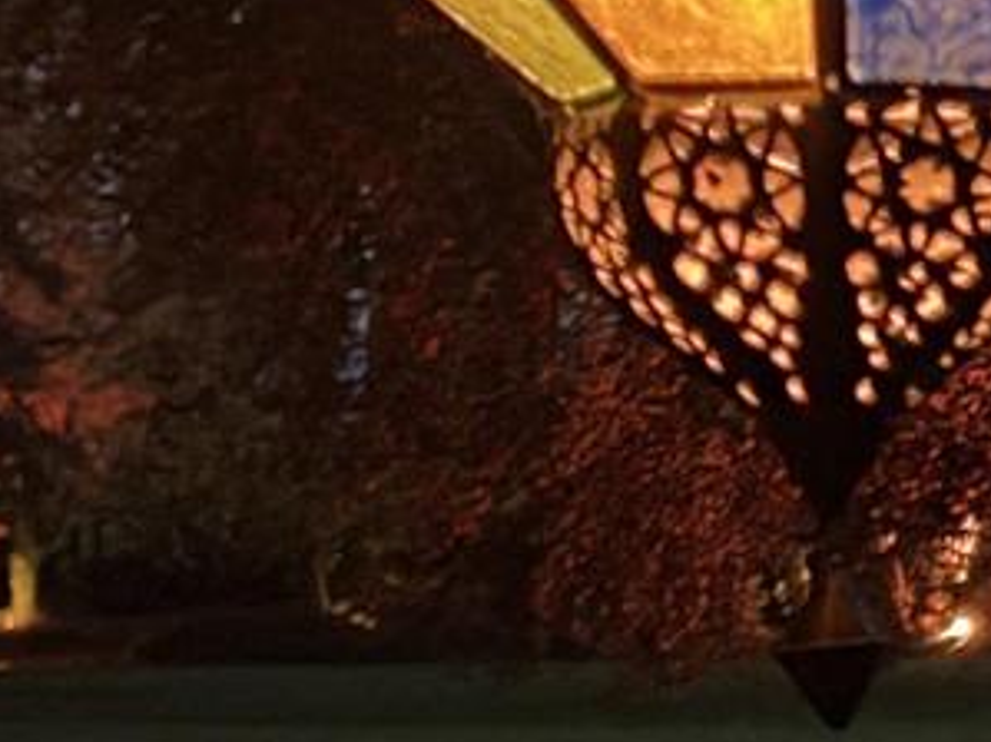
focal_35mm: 154
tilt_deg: +7.2
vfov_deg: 9.6
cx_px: 2453
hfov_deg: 10.7
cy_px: 76
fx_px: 4407
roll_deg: +1.9
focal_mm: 6.93
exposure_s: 1/19
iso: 800
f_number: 1.48
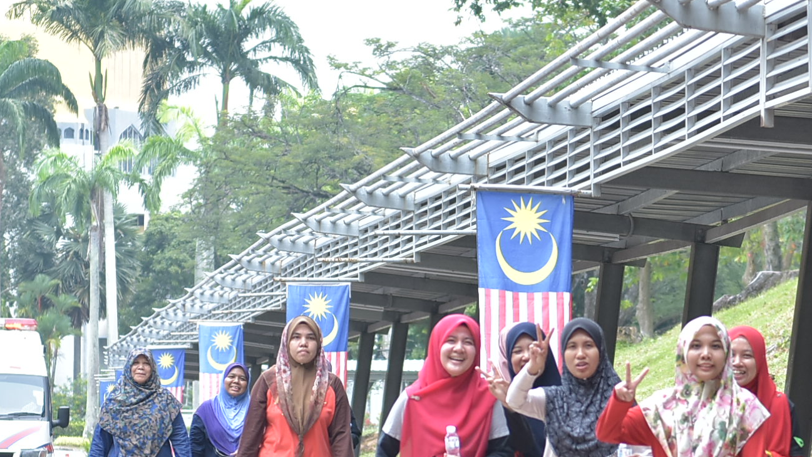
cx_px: 605
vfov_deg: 4.8
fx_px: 5468
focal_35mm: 254
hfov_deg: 8.5
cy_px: 244
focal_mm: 70
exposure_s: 1/500
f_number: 2.8
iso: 400
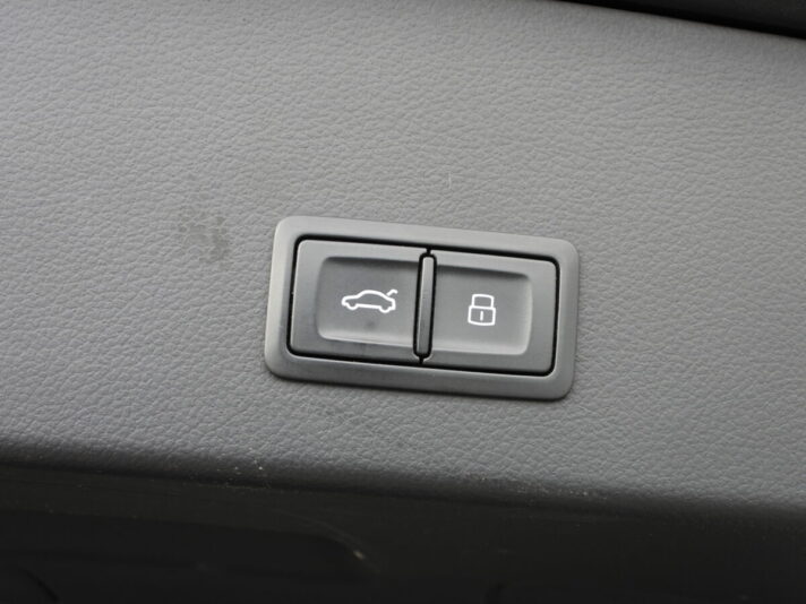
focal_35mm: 65
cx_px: 403
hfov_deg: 29.8
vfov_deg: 22.6
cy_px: 302
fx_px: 1513
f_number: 3.5
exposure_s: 1/80
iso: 100
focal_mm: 11.7
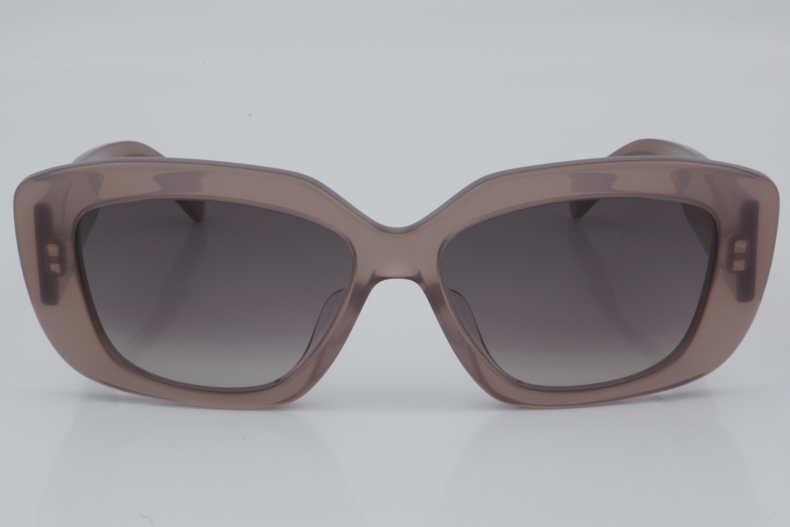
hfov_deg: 24.6
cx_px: 395
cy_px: 264
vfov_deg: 16.6
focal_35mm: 82
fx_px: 1810
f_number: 32
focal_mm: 55
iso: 100
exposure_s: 1/4
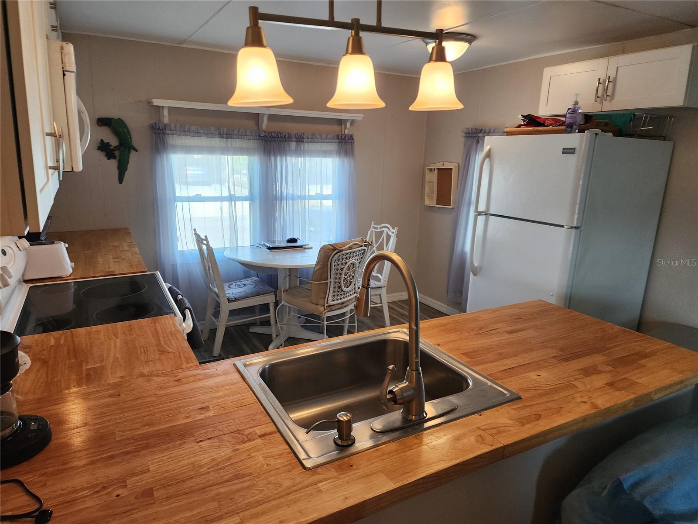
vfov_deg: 58.9
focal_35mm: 23
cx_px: 349
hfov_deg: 73.9
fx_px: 464
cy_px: 262
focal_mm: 6.4
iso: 200
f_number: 1.8
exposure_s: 1/120
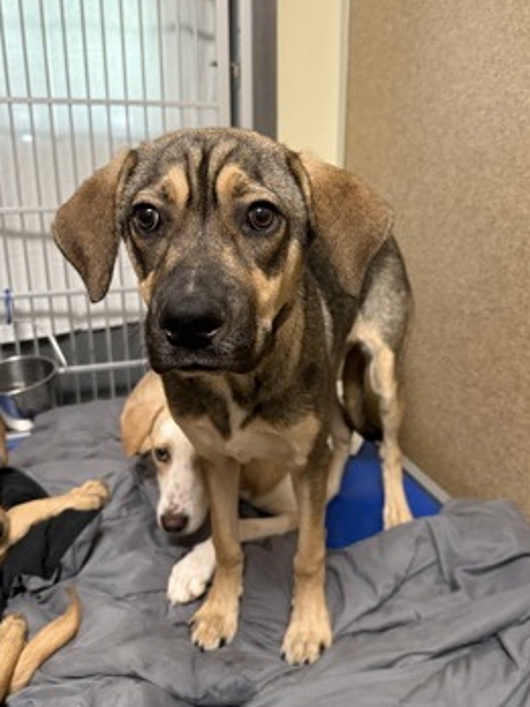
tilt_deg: -15.6
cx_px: 283
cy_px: 341
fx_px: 592
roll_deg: +0.2
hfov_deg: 48.2
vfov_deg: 61.6
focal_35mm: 29
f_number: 1.78
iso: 320
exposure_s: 1/60
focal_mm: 6.76
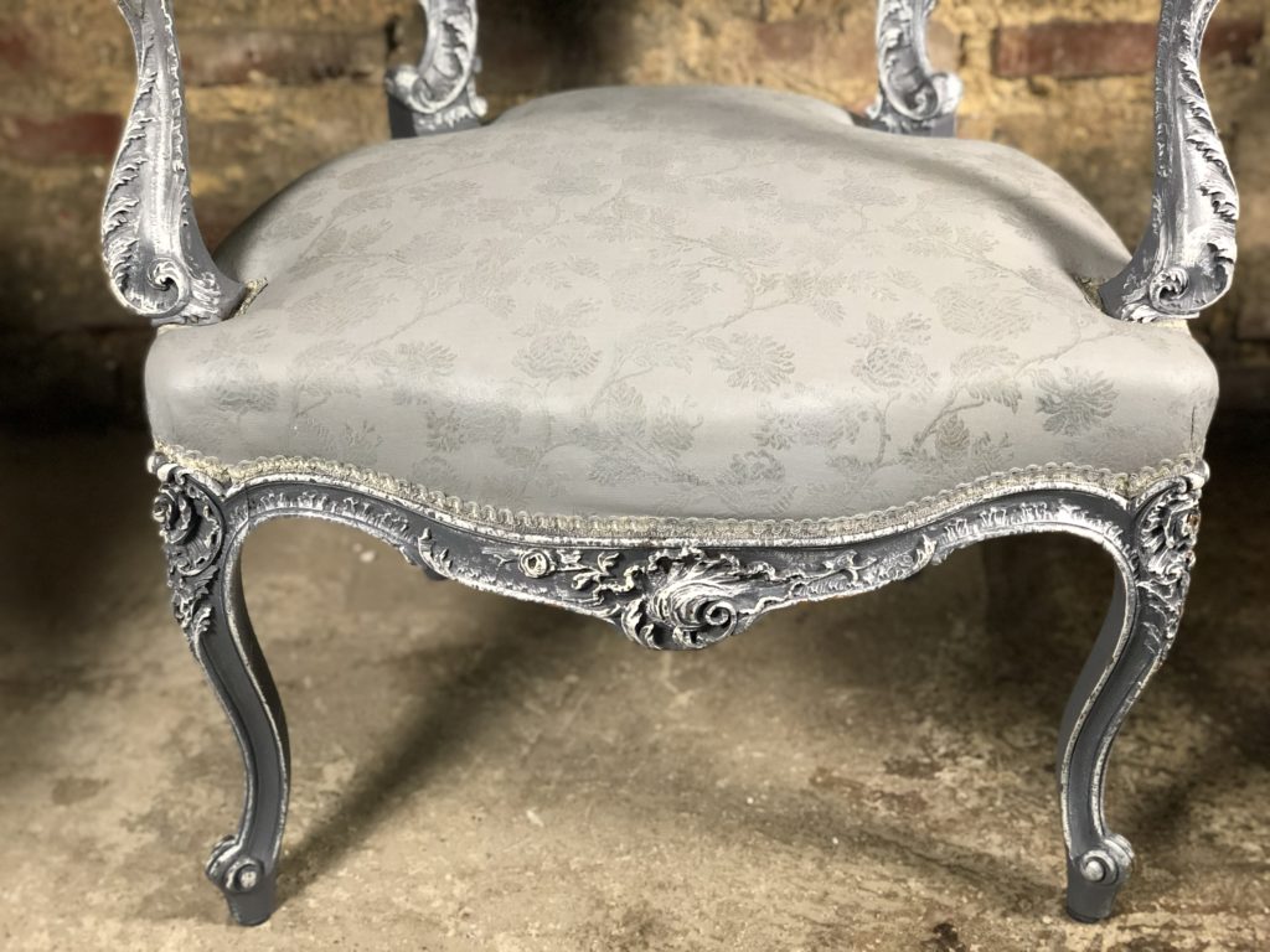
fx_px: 1908
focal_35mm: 52
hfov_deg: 36.8
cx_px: 635
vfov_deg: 28.0
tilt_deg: -31.7
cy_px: 476
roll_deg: +0.9
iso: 160
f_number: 2.4
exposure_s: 1/25
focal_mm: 6
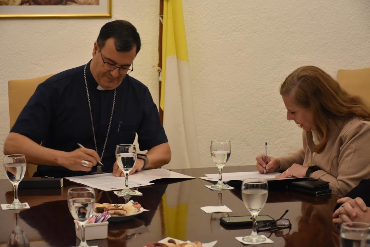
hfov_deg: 21.9
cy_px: 124
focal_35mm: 93
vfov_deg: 14.7
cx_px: 185
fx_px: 956
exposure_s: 1/30
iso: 1600
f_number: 5
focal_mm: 62
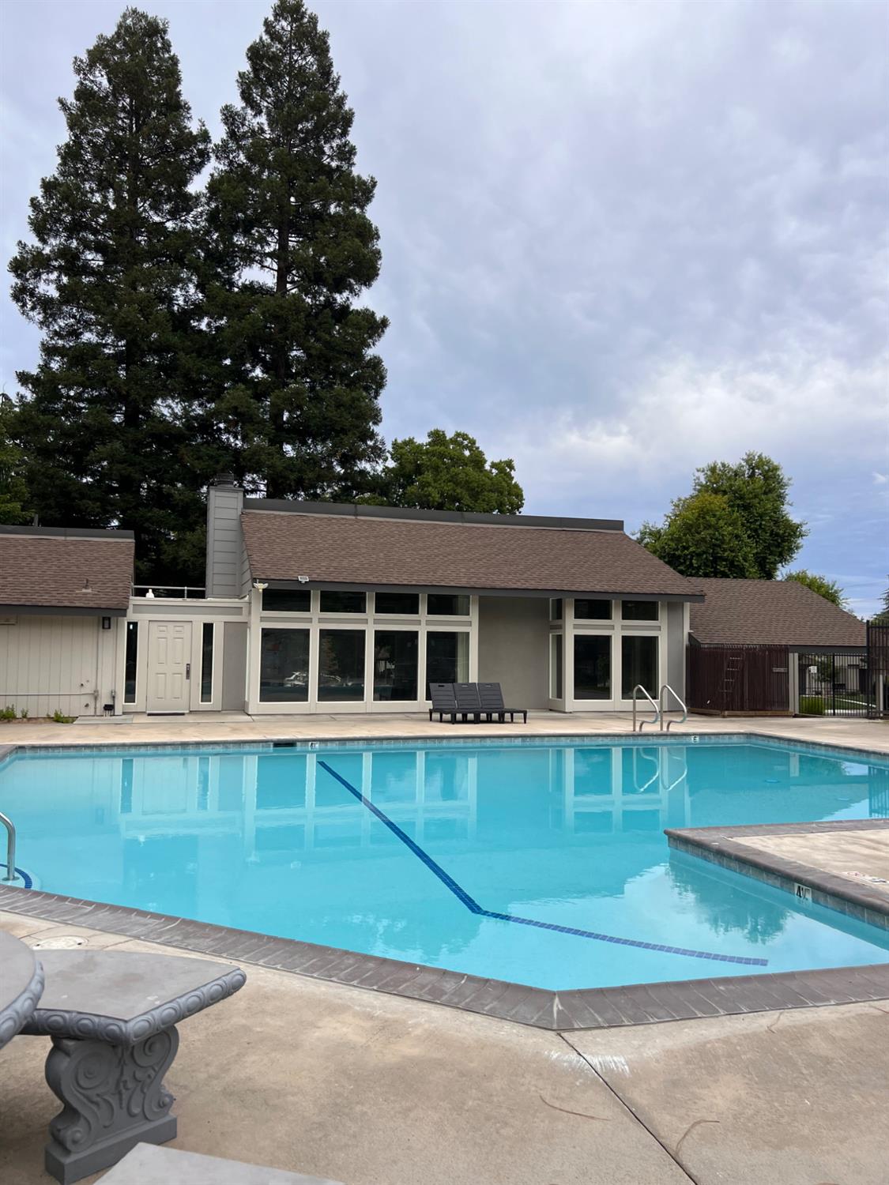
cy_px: 592
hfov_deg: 53.1
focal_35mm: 26
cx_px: 444
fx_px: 890
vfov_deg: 67.3
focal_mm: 5.7
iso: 50
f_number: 1.5
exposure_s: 1/2841
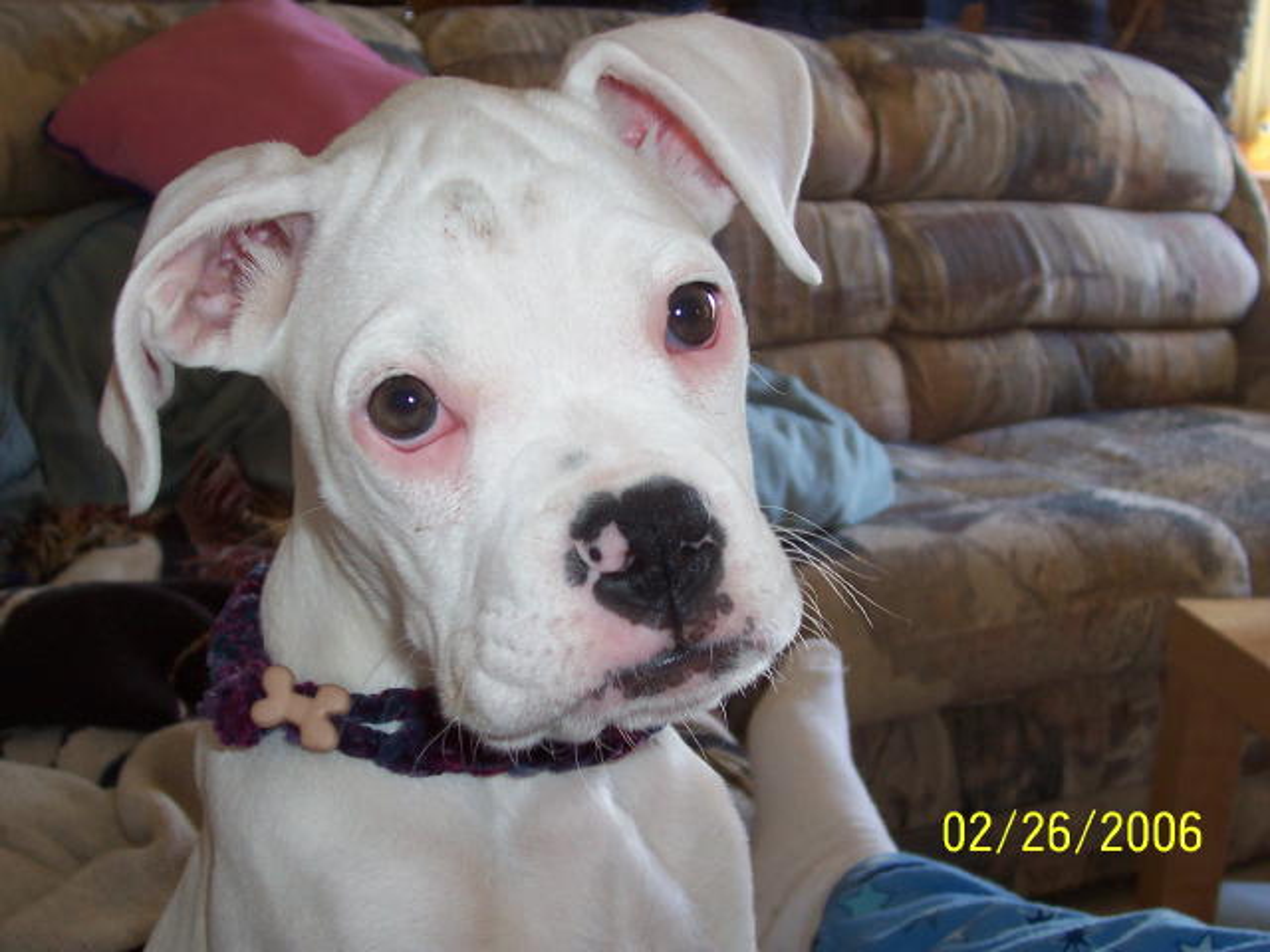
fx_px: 1688
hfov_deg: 41.2
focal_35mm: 46
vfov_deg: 31.5
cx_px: 635
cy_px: 476
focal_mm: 7
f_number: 3
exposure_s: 1/60
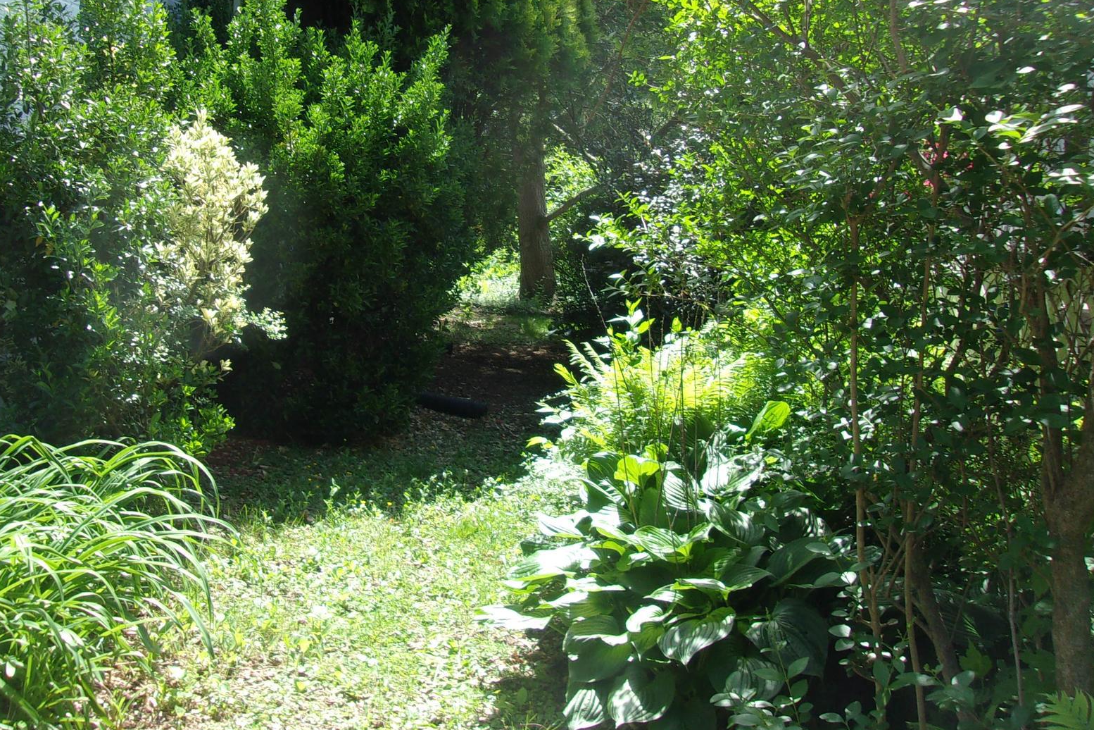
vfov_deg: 35.4
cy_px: 217
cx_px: 444
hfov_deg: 51.6
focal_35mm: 37
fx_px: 1124
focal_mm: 4.9
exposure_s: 1/320
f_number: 3
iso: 80
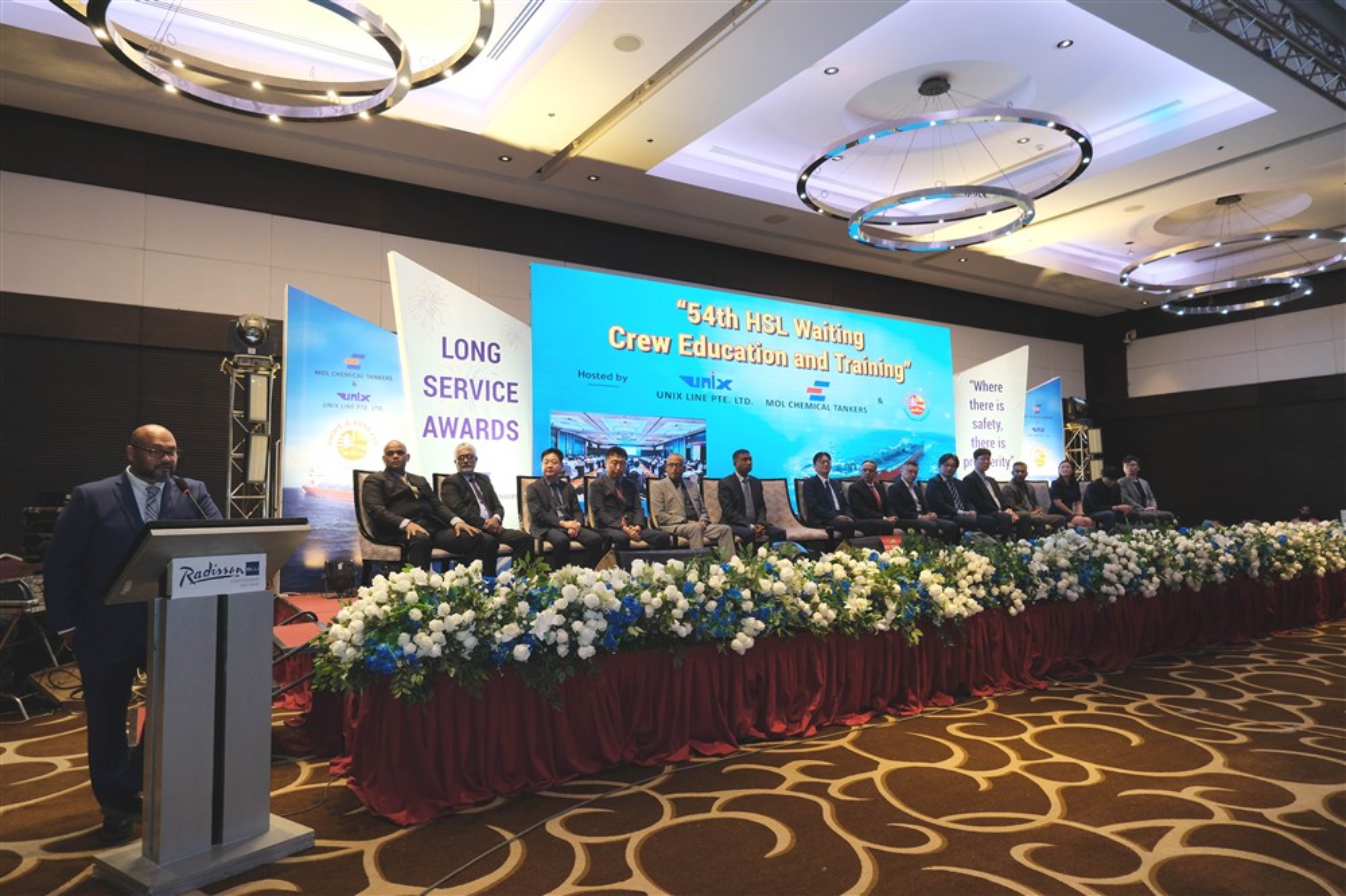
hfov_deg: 76.1
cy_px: 448
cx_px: 673
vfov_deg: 55.1
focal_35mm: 23
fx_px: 860
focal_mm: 15
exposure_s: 1/60
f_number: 3.5
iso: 1250
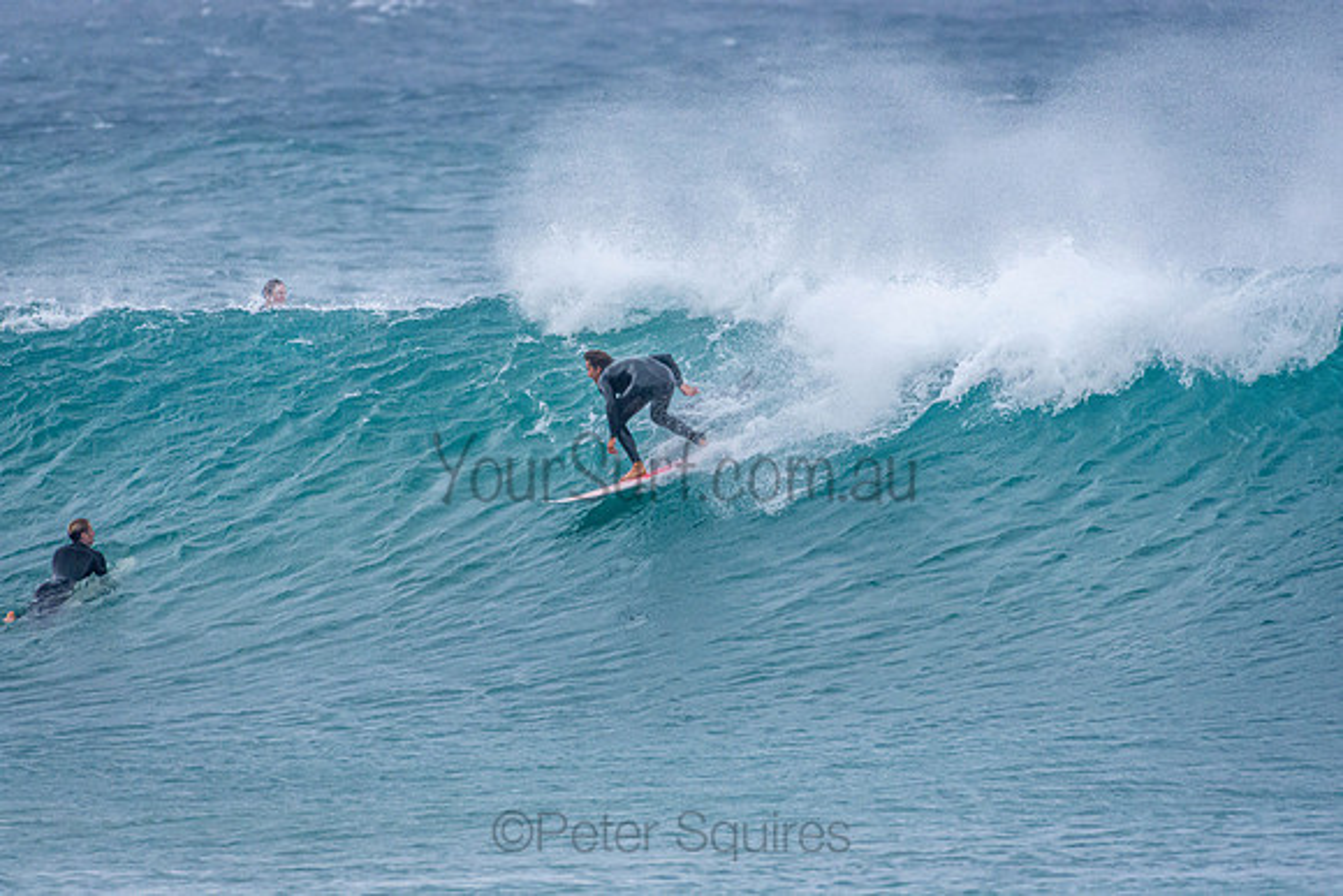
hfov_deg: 2.7
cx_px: 672
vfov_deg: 1.8
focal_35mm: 750
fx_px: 27984
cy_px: 448
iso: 2000
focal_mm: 500
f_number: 5.6
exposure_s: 1/4000
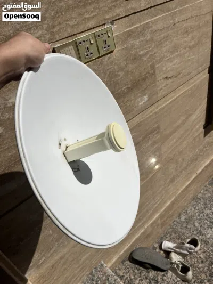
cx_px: 106
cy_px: 142
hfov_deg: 53.1
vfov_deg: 67.3
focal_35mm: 26
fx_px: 213
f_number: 1.6
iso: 50
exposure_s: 1/15152
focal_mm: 5.1
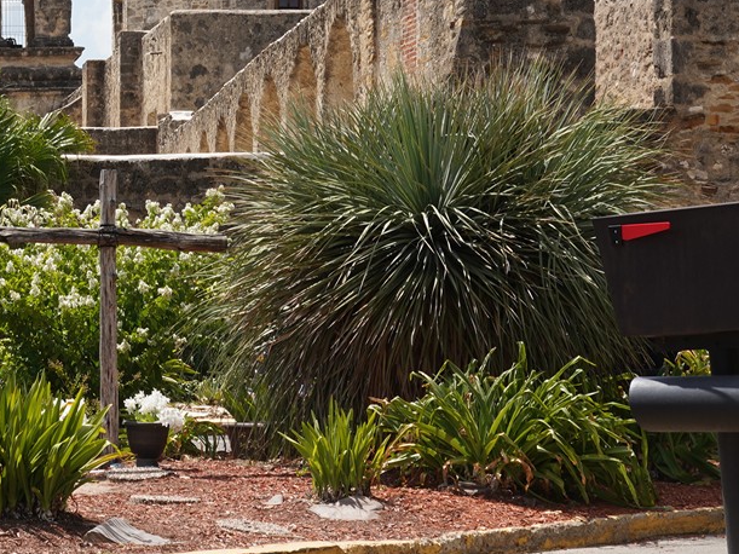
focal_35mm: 107
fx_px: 2284
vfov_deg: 13.8
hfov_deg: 17.5
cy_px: 223
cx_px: -140
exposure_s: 1/100
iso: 100
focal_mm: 34
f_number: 13
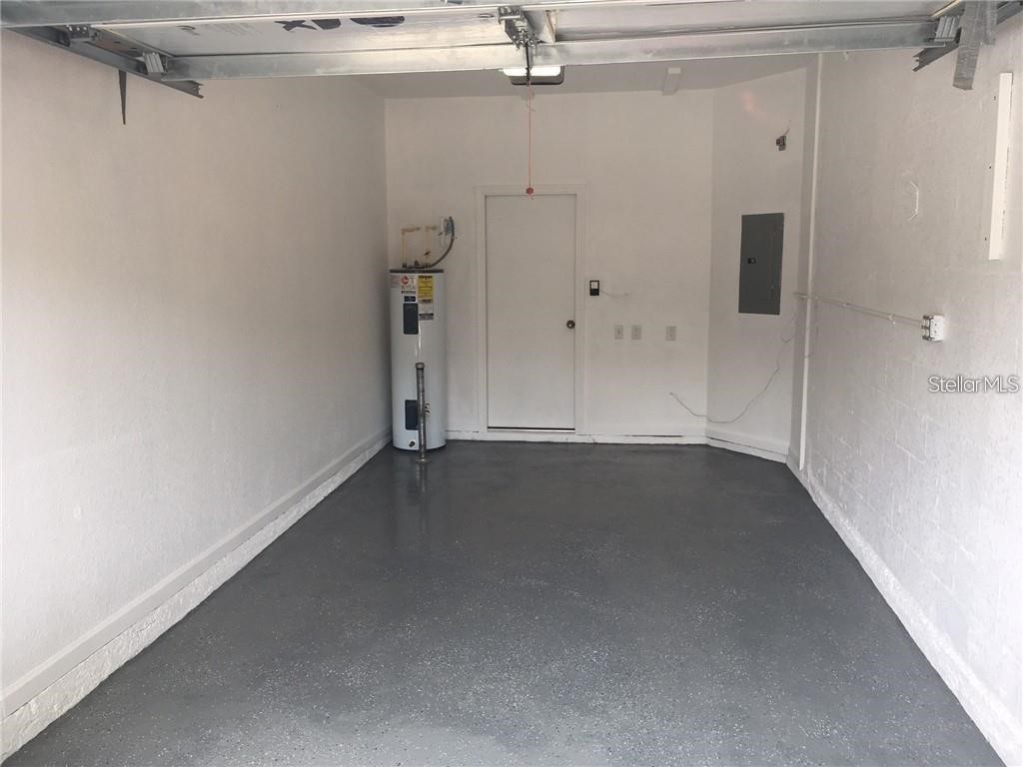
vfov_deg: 48.2
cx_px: 512
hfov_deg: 61.7
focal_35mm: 29
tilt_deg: -8.9
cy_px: 384
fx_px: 857
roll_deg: -2.1
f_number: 2.2
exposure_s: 1/120
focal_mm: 4.15
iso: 25
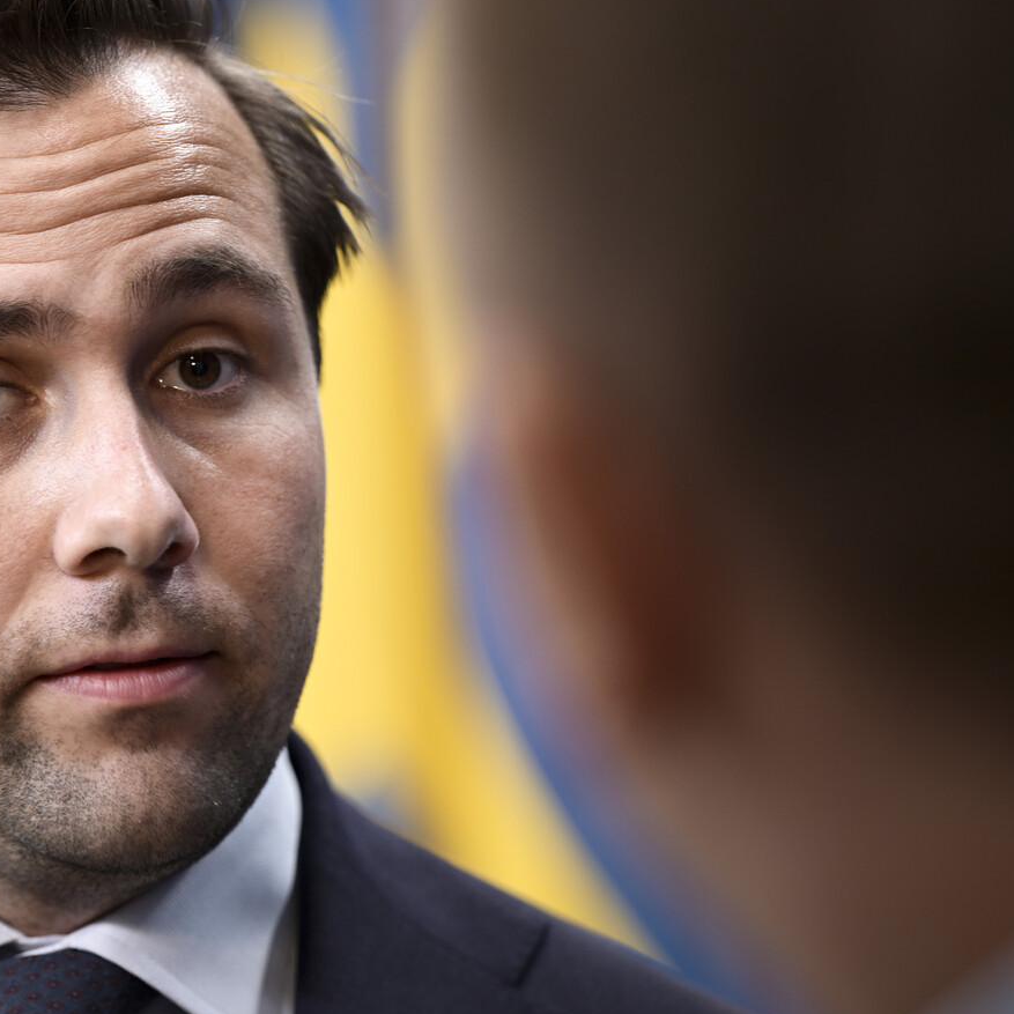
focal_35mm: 217
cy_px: 442
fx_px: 7192
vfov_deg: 8.1
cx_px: 102
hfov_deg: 8.0
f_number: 2.8
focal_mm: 140
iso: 320
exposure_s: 1/80
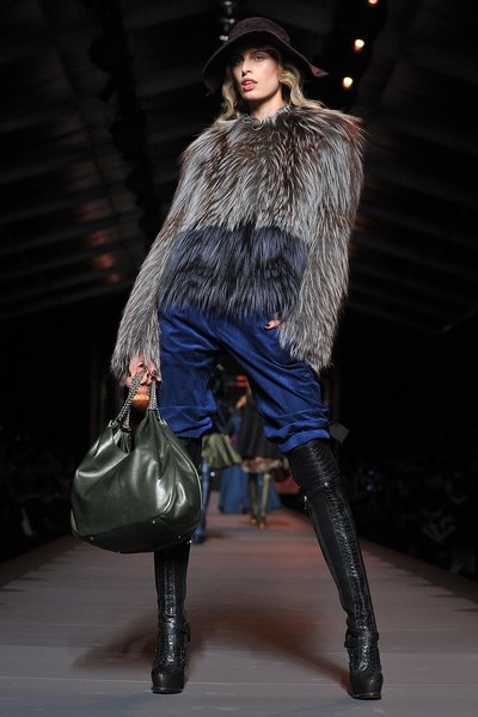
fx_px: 1394
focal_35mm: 70
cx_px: 239
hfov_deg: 19.5
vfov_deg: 28.8
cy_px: 358
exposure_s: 1/400
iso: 2000
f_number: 4
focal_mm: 70
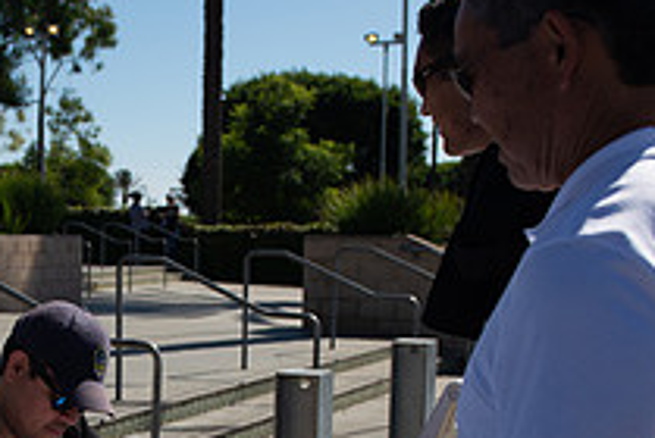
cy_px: 465
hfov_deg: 27.1
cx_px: 66
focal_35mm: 72
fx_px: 1312
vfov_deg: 18.4
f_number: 4
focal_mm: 26
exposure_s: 1/4000
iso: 200
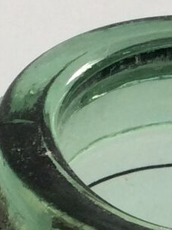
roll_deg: -1.6
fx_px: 1415
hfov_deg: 6.9
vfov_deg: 9.1
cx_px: 179
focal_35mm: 213
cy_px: 327
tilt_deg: -39.7
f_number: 2.4
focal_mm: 3.3
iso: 32
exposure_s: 1/166
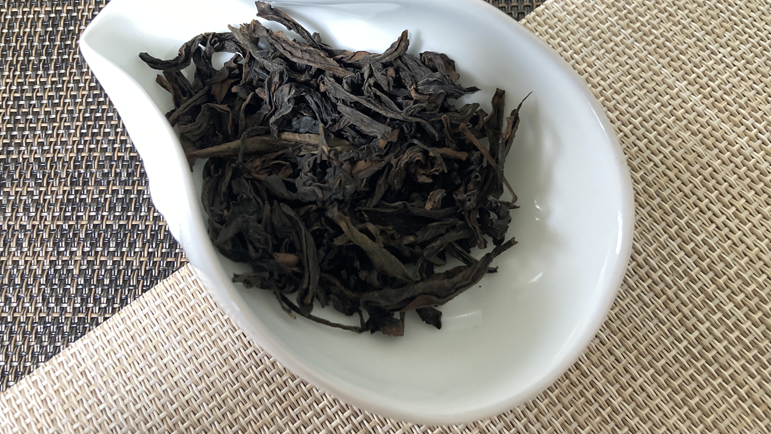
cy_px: 153
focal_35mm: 31
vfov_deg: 37.5
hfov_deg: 62.6
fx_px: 634
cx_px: 386
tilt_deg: -69.4
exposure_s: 1/25
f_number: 1.8
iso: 640
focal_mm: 3.99
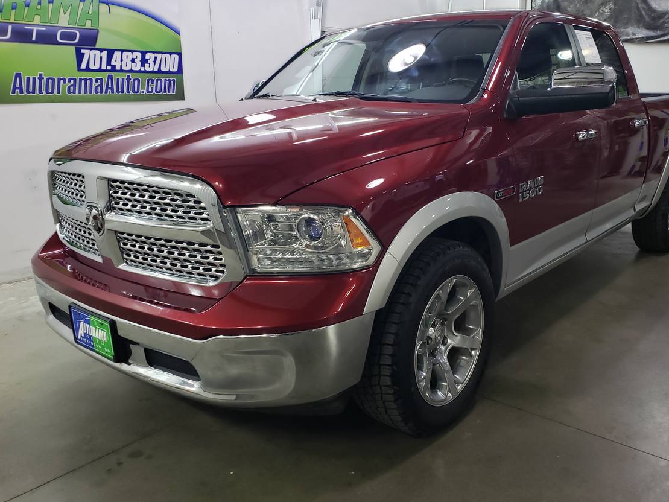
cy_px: 224
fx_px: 580
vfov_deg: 46.7
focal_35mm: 30
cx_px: 352
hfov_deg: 59.9
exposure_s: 1/60
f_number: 2.4
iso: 320
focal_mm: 4.3
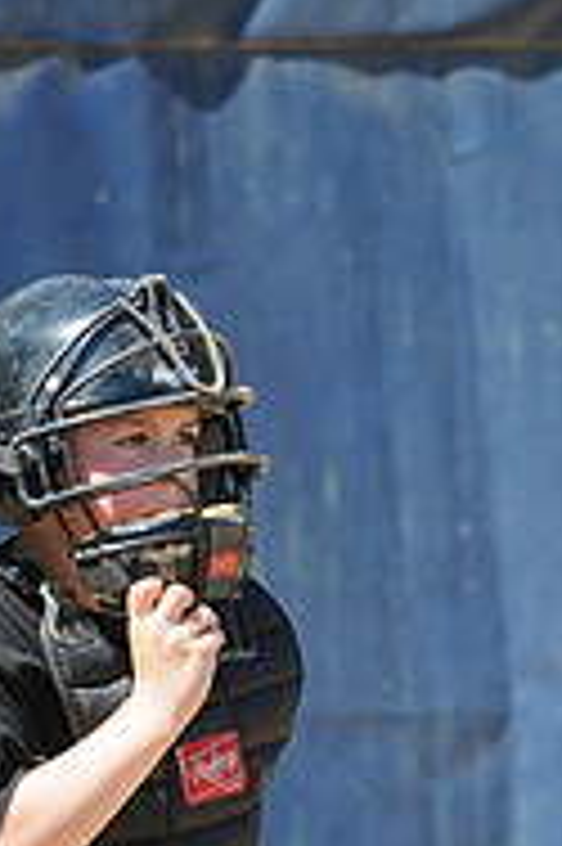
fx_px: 32630
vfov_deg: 1.5
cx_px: 384
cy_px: 1220
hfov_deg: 1.0
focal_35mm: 1391
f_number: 4
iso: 200
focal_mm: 300
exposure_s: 1/640
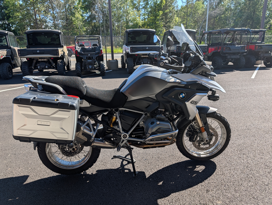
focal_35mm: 24
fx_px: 189
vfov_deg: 56.9
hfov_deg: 71.5
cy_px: 102
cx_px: 136
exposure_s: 1/4149
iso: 21
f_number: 1.68
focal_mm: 6.9
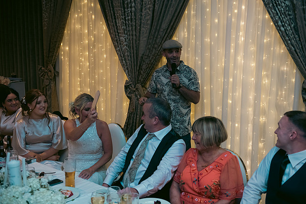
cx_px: 153
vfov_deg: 33.4
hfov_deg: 48.4
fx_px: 340
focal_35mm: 40
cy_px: 102
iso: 800
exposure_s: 1/160
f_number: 3.5
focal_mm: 40
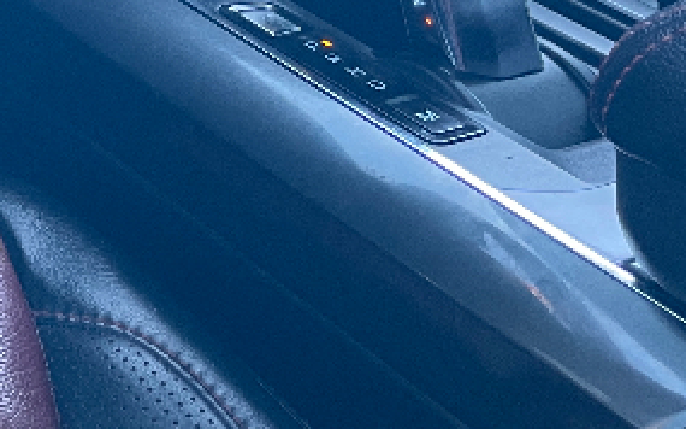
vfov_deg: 12.4
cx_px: -486
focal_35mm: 99
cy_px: -275
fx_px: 1851
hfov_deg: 17.6
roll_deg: -0.9
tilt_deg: -17.1
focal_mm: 4.2
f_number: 1.6
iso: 125
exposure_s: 1/68
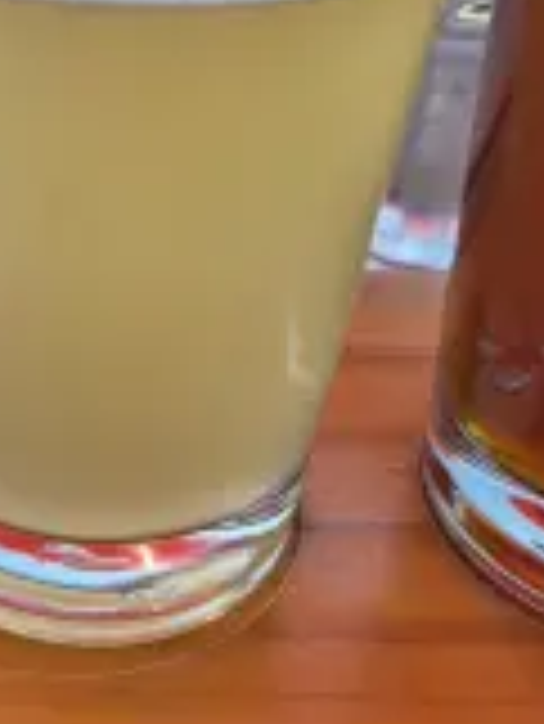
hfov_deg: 24.9
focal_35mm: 57
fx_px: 1193
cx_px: 54
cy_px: 364
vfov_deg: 33.8
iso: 25
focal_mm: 5.4
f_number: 1.8
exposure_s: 1/778
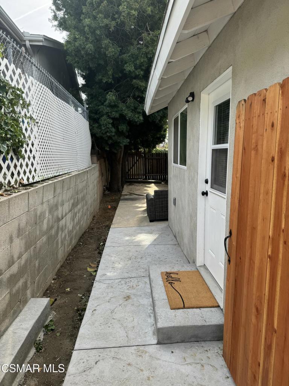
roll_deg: +1.0
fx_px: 267
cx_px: 144
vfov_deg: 71.6
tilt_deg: -11.5
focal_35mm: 24
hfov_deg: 56.8
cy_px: 193
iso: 80
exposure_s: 1/756
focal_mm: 6.76
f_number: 1.78
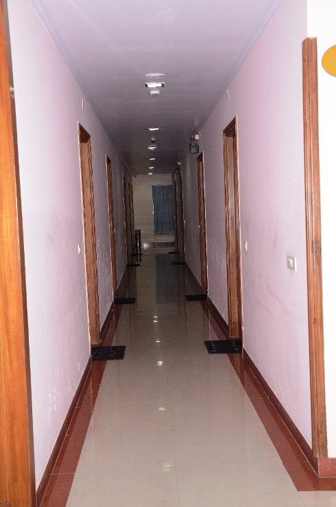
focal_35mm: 48
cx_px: 168
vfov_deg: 41.2
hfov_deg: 28.0
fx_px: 674
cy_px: 254
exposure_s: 1/60
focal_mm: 32
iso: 1000
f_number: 5.6
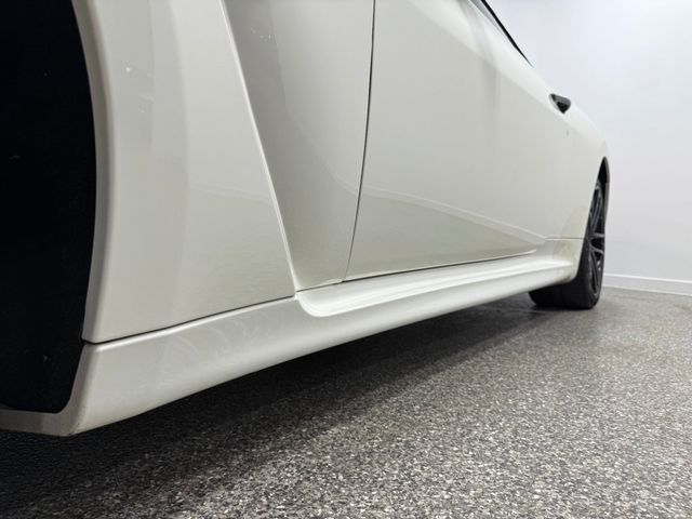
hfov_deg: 71.6
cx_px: 346
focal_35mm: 24
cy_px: 260
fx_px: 480
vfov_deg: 56.8
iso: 64
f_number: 1.78
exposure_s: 1/206
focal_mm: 6.76
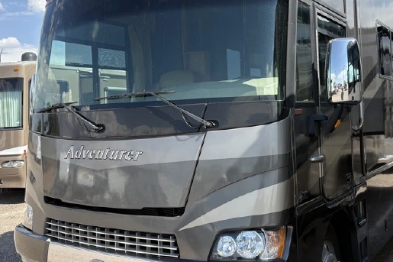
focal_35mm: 42
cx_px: 195
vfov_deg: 31.8
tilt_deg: +1.6
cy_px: 107
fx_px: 458
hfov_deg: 46.4
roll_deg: +1.7
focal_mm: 5.96
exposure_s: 1/2075
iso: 50
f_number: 1.6
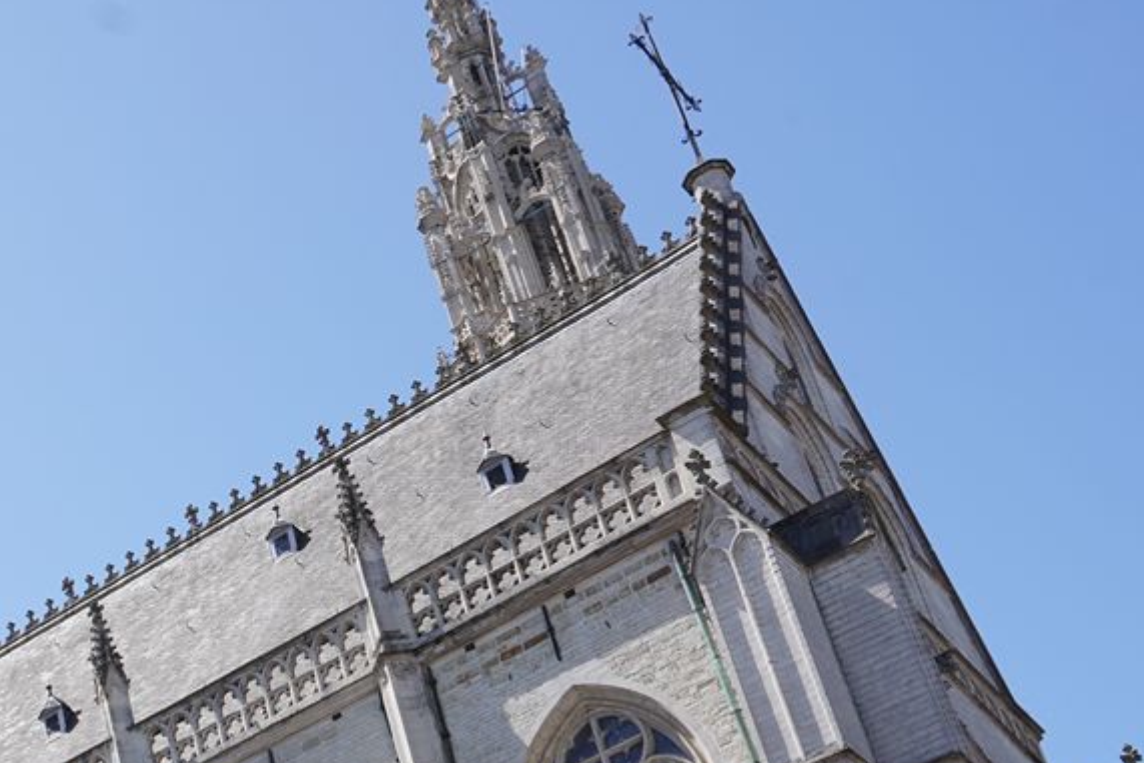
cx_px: -435
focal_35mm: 84
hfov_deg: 21.3
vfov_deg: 15.5
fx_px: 2670
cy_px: 971
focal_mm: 24
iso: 100
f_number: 11
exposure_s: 1/100
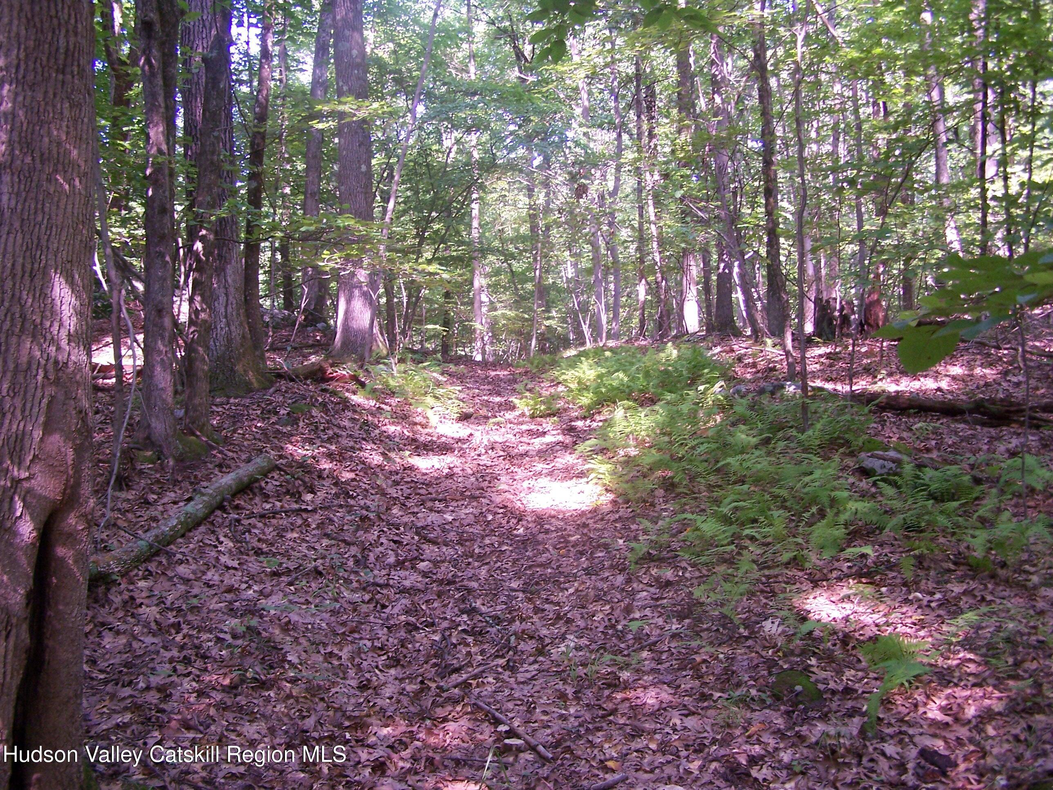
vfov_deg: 37.7
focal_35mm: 38
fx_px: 1156
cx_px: 526
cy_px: 395
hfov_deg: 49.0
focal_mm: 6.3
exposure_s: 1/30
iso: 140
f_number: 2.8
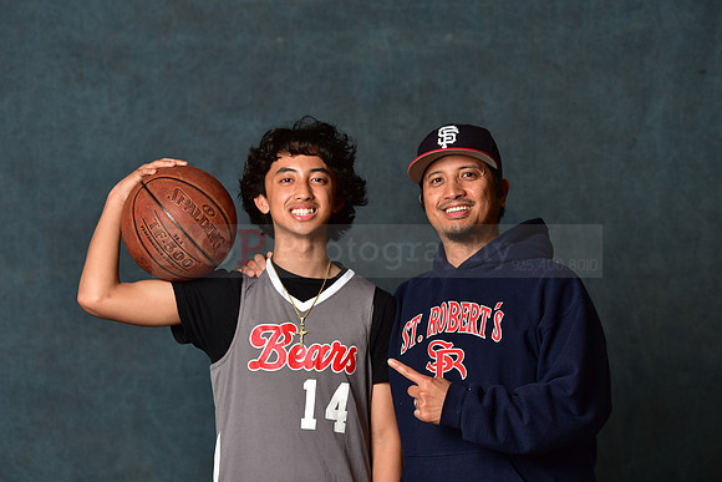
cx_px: 361
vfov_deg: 11.2
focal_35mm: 122
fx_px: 2447
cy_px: 241
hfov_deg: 16.8
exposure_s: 1/160
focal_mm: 122
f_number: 4.5
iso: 200
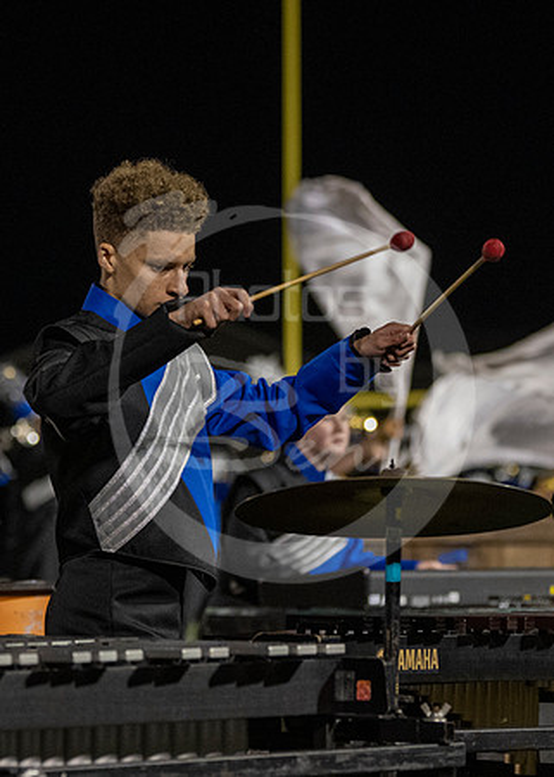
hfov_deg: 6.3
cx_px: 232
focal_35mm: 228
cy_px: 373
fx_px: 5037
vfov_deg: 8.8
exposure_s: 1/500
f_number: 2.8
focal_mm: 95
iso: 4000
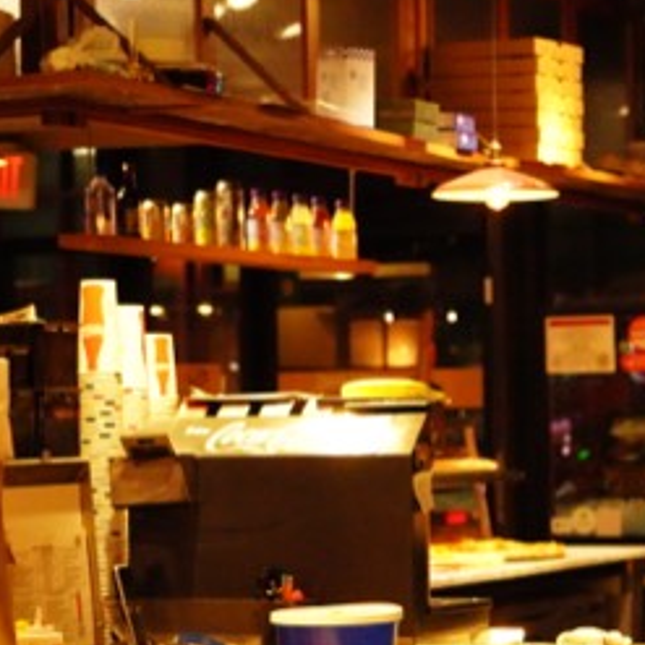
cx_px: 682
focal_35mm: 129
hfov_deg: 13.3
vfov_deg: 13.5
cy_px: 461
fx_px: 2719
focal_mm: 52
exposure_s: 1/1000
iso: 12800
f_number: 4
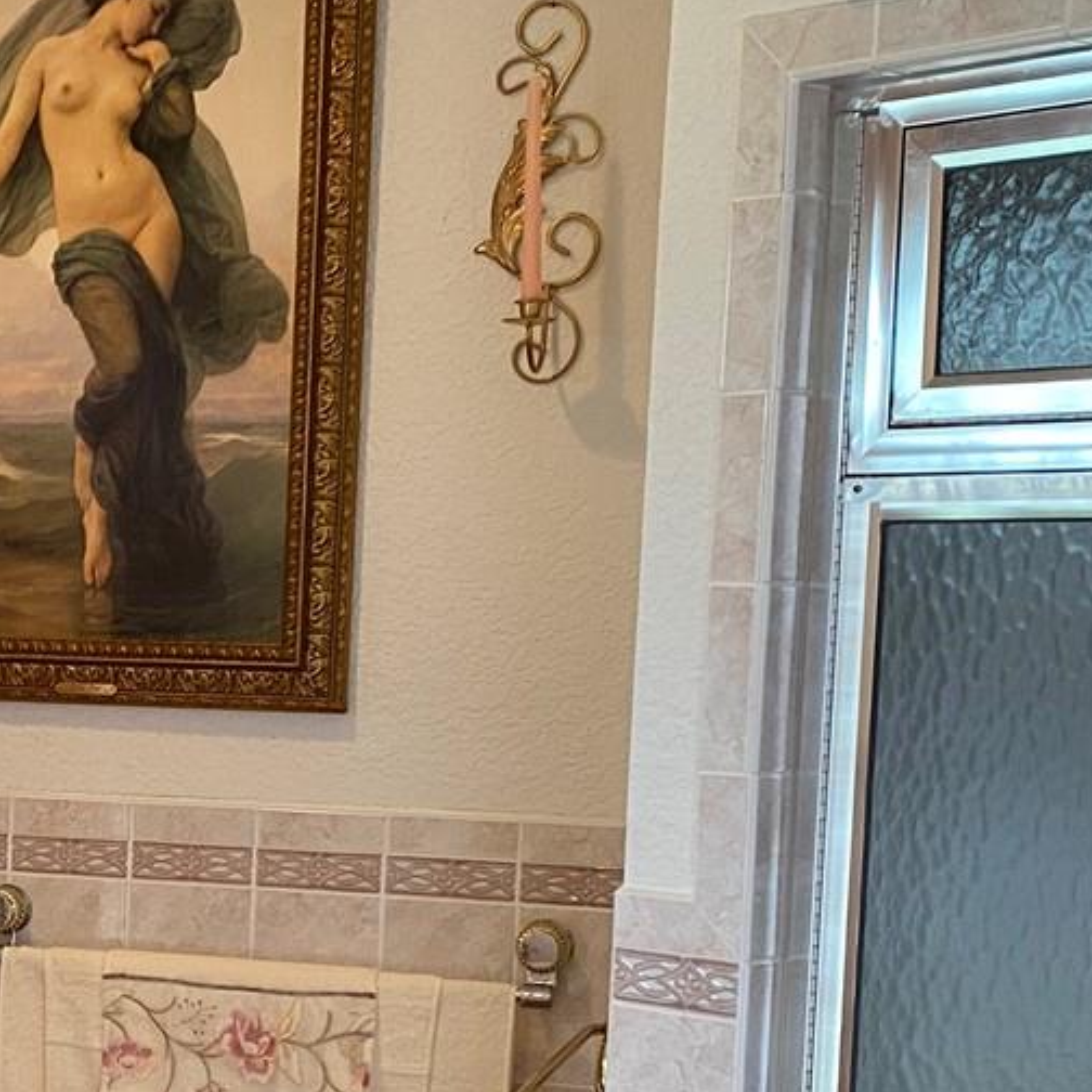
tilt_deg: -7.1
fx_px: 2605
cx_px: -106
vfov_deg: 23.2
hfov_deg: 22.4
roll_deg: -1.0
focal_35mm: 73
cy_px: 910
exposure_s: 1/60
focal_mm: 4.25
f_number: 1.8
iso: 125
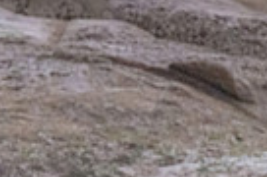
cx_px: -16
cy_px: 316
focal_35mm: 3424
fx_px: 25335
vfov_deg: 0.4
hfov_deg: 0.6
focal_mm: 800
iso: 14400
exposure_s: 1/640
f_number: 11
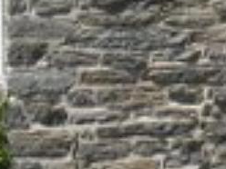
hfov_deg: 9.2
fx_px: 1404
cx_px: 199
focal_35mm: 215
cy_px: -233
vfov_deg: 6.6
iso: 64
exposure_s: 1/112
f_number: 10
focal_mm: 6.6
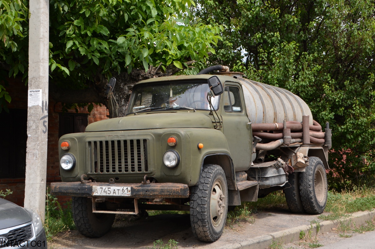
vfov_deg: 23.8
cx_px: 188
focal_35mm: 57
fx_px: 593
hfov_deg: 35.1
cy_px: 124
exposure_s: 1/250
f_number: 8
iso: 200
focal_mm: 38
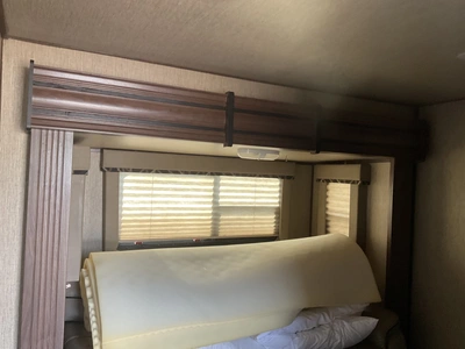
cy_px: 174
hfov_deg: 61.7
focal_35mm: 29
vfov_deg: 48.2
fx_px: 390
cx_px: 232
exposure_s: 1/83
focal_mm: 3
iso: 64
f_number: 1.8
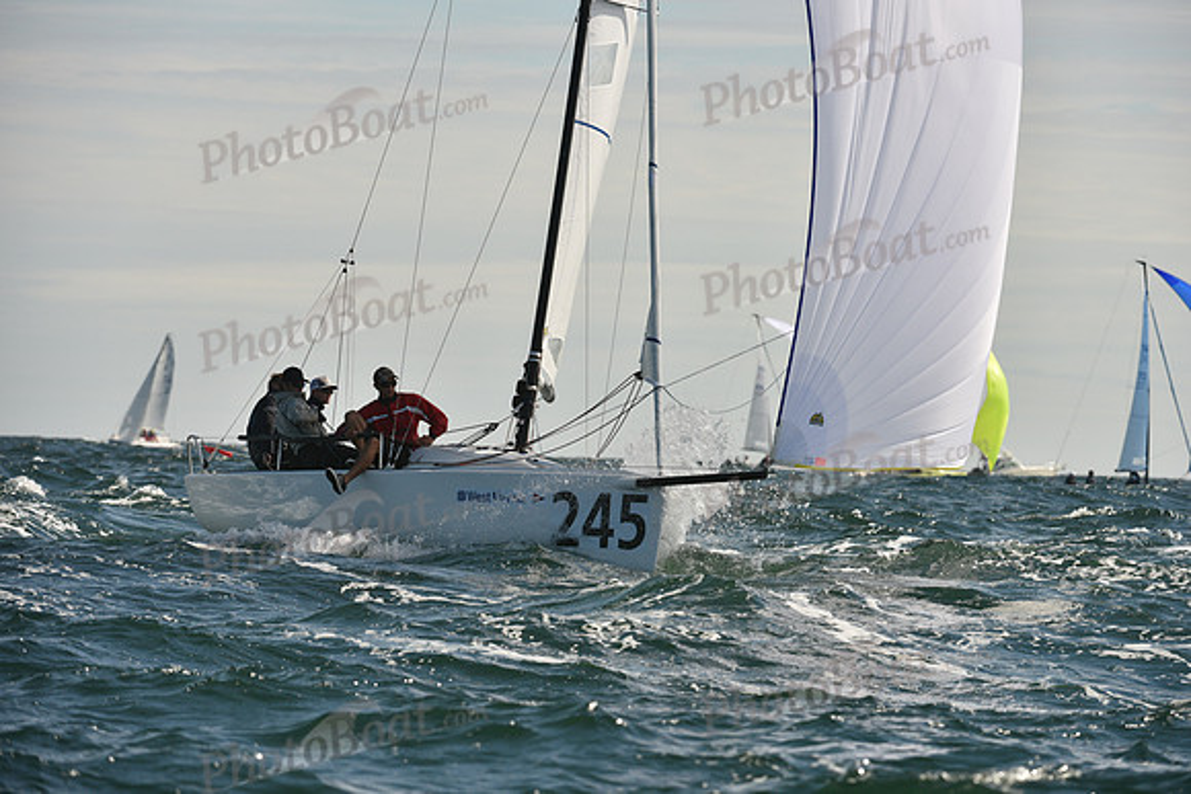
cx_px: 596
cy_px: 397
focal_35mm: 270
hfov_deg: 7.6
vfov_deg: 5.1
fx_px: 8934
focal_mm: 270
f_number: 7.1
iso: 250
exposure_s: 1/1250
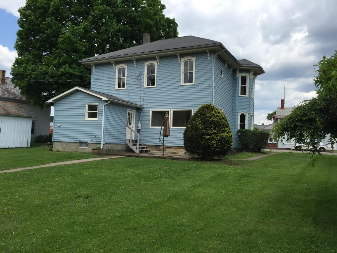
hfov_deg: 61.7
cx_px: 168
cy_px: 126
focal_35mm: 29
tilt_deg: +2.9
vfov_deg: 48.2
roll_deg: -3.2
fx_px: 282
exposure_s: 1/1464
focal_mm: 4.15
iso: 32
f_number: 2.2
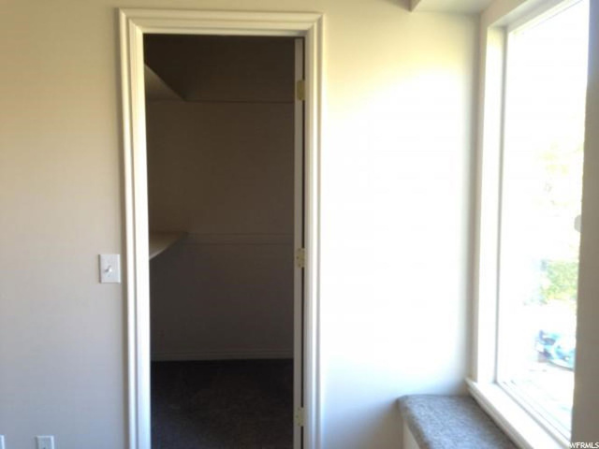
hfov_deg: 55.4
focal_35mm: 33
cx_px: 300
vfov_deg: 42.9
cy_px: 224
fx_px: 571
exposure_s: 1/20
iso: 64
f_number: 2.4
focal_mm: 4.12
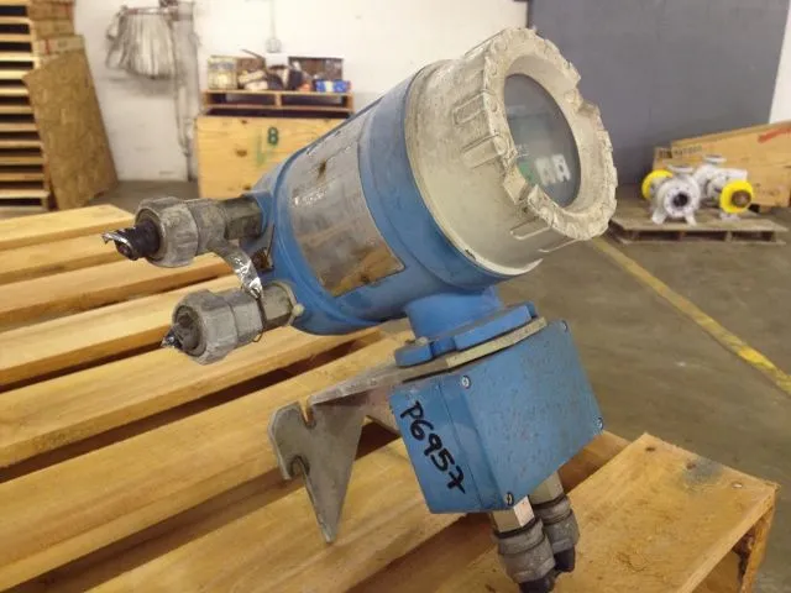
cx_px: 396
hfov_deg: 52.6
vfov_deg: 40.7
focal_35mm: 35
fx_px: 800
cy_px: 296
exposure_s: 1/20
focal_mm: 4.28
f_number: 2.4
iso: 160
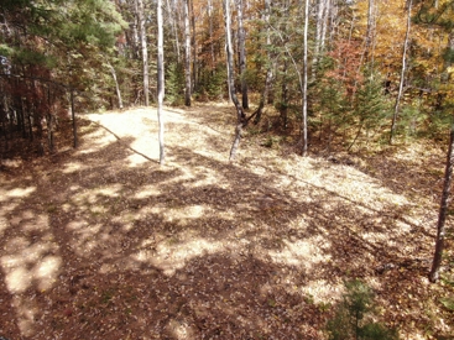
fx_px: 315
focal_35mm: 24
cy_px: 170
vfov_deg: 56.8
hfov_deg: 71.6
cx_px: 227
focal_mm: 4.39
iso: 100
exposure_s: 1/200
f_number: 2.8
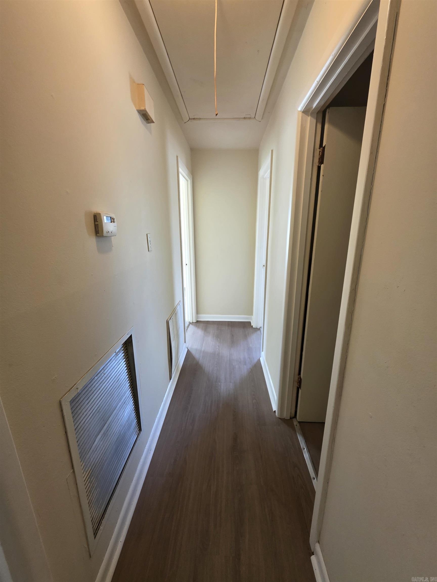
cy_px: 291
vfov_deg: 106.2
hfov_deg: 89.9
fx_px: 219
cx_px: 218
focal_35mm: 13
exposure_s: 1/60
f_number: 1.9
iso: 250
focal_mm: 2.2
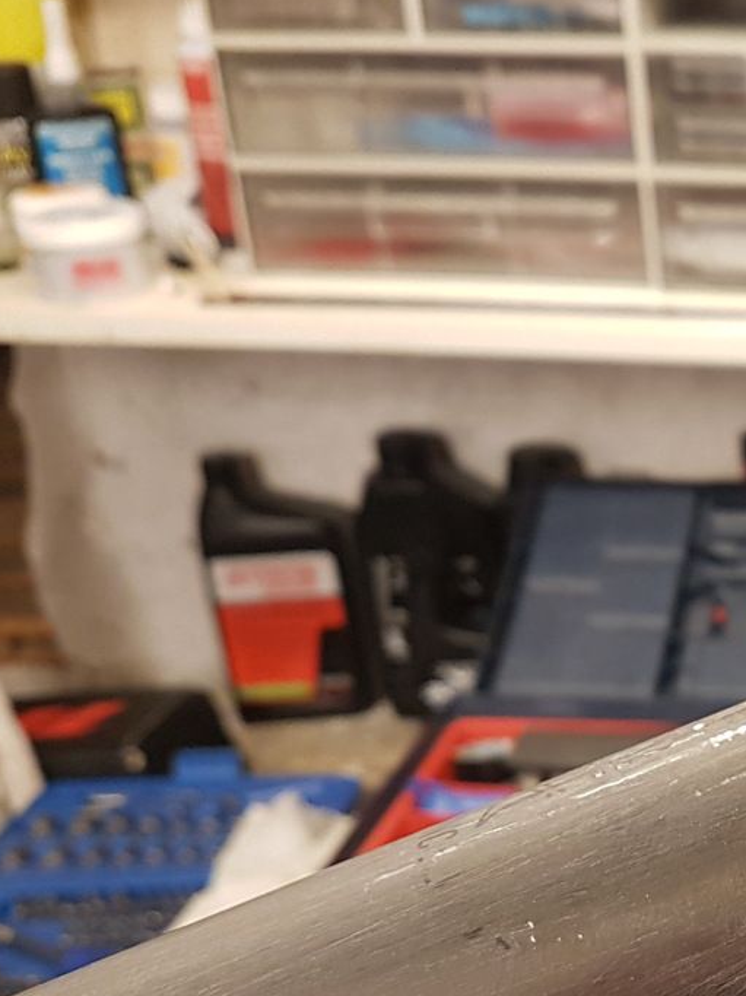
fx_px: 1754
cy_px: 681
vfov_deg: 31.4
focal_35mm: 61
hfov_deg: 21.1
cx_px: 1051
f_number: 1.7
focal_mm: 4.2
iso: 160
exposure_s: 1/33
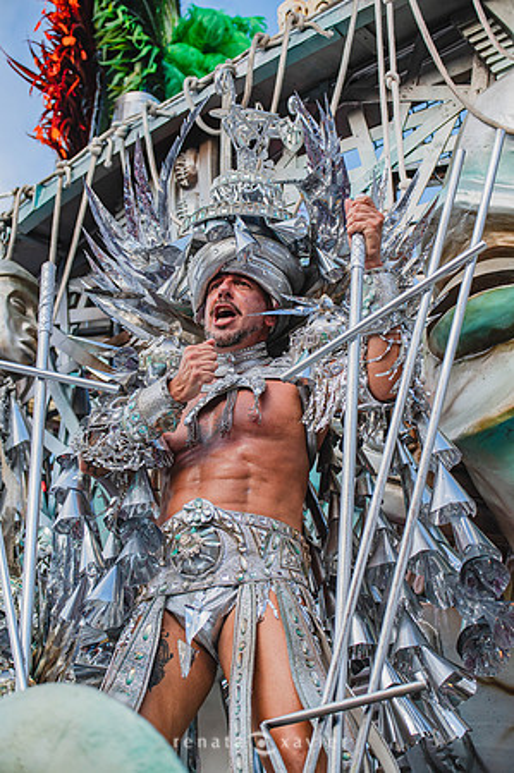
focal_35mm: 70
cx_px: 257
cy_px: 386
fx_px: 1503
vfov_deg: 28.9
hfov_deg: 19.4
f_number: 5.6
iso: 400
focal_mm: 70
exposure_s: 1/1600
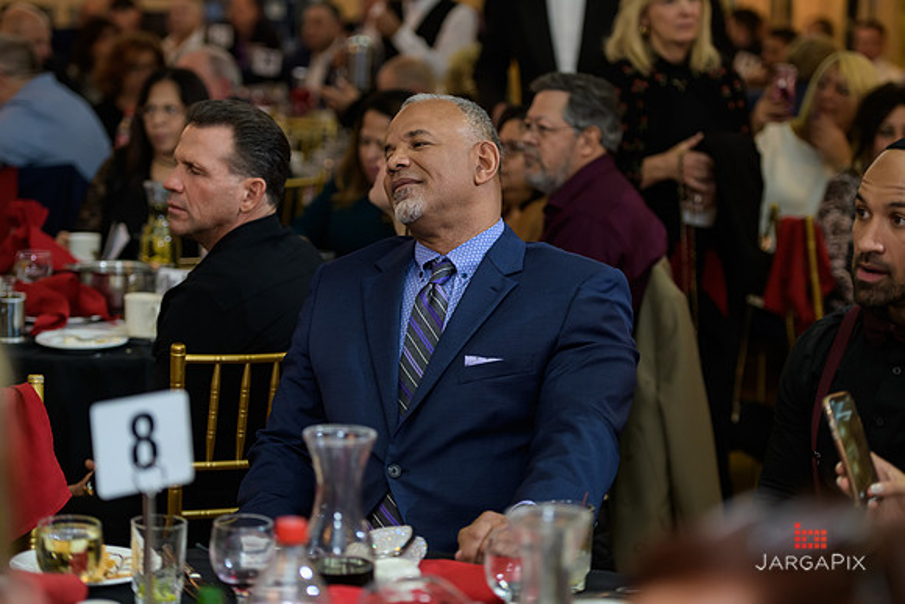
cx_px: 452
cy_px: 302
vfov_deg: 14.4
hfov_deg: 21.5
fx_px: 2389
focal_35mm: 95
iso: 1000
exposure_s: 1/125
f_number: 3.2
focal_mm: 95
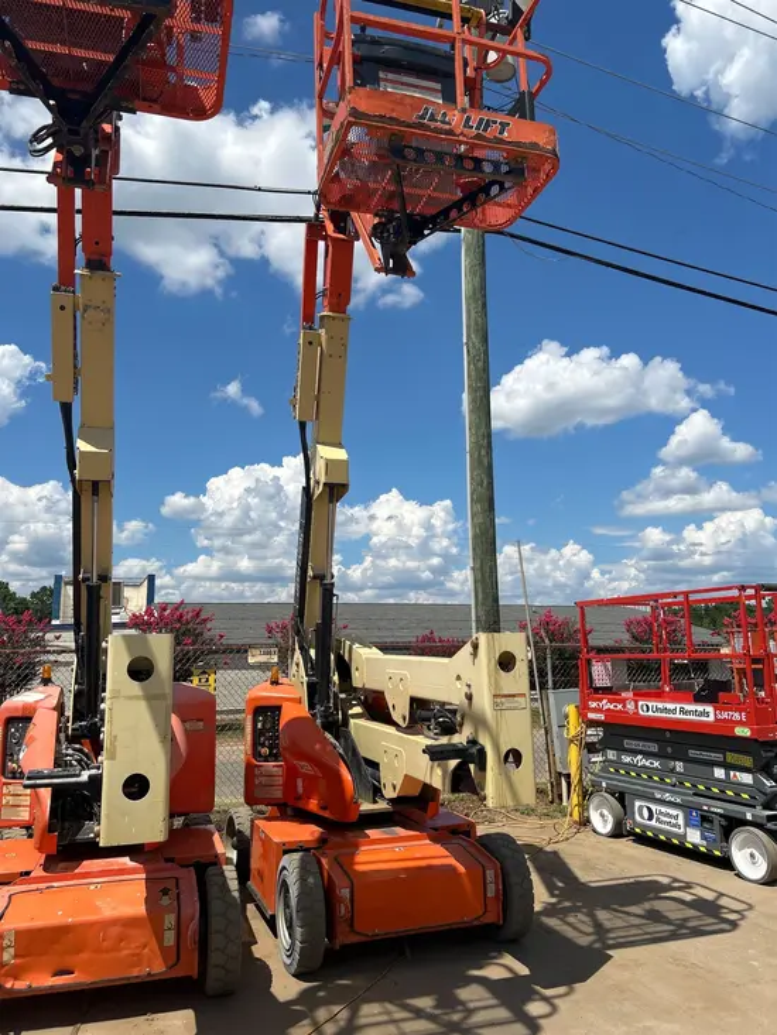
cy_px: 518
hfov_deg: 53.1
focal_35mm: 26
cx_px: 388
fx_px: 778
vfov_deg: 67.3
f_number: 1.5
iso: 50
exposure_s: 1/6211
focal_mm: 5.7
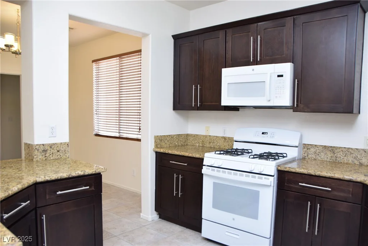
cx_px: 184
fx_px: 276
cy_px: 123
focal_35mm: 27
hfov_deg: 67.4
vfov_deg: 48.0
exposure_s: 1/80
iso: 400
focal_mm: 18
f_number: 4.5
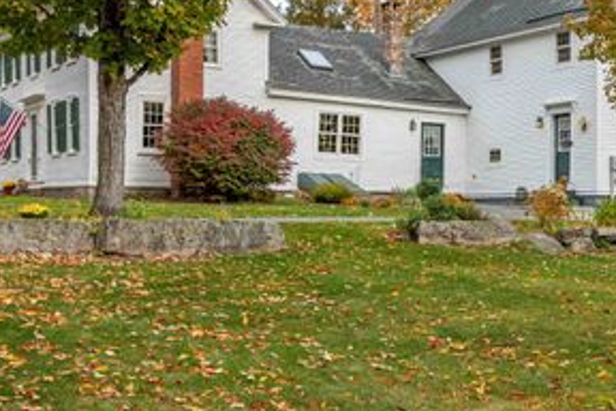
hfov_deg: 37.1
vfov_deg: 25.6
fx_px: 890
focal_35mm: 52
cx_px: 477
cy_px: 89
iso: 320
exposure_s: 1/200
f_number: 9
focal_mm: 30
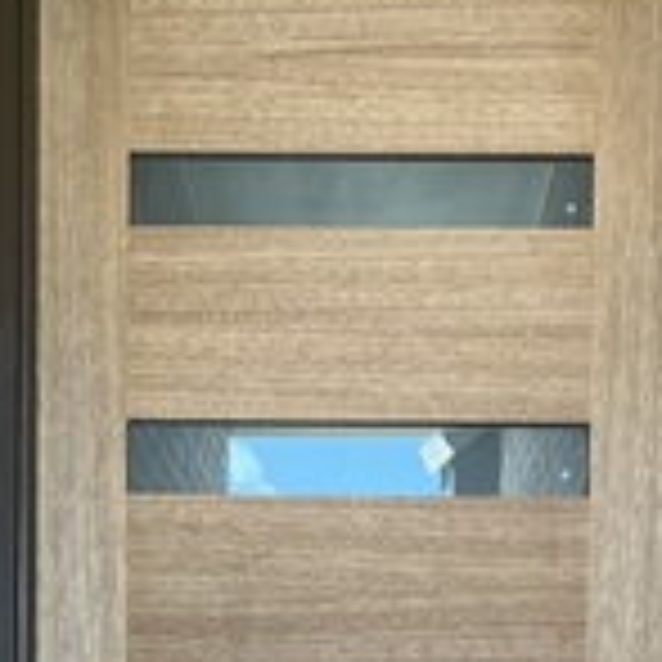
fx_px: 1623
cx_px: 329
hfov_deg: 23.1
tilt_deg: +0.5
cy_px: 833
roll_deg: -0.2
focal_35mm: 75
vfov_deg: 21.2
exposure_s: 1/120
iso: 50
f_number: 1.6
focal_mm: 5.1
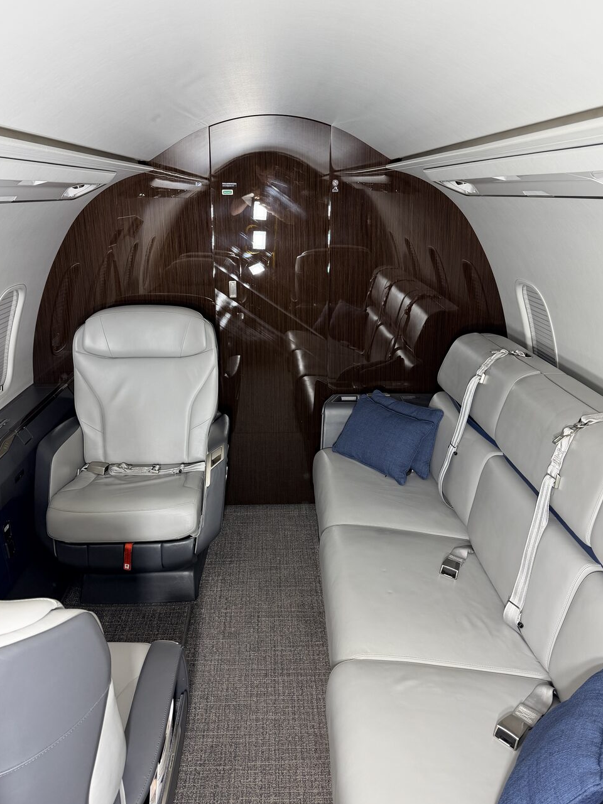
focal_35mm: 30
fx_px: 697
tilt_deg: -12.1
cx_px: 280
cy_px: 371
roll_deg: +0.0
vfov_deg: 59.9
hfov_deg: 46.8
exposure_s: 1/120
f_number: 1.78
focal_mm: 6.76
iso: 80
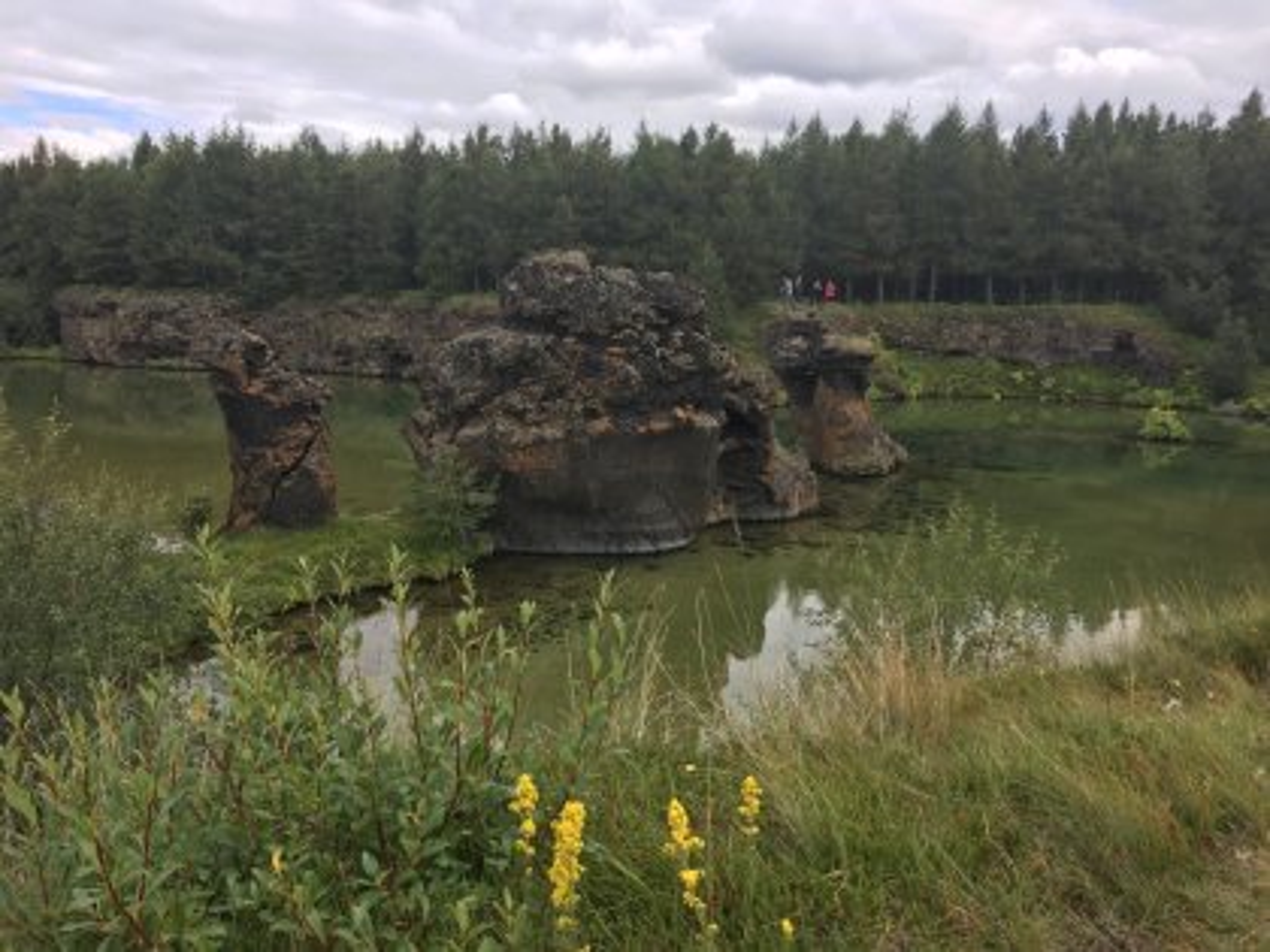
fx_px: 1064
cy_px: 476
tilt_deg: -10.0
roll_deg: -1.1
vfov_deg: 48.2
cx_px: 635
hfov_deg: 61.7
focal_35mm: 29
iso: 25
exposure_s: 1/591
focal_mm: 4.15
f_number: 2.2
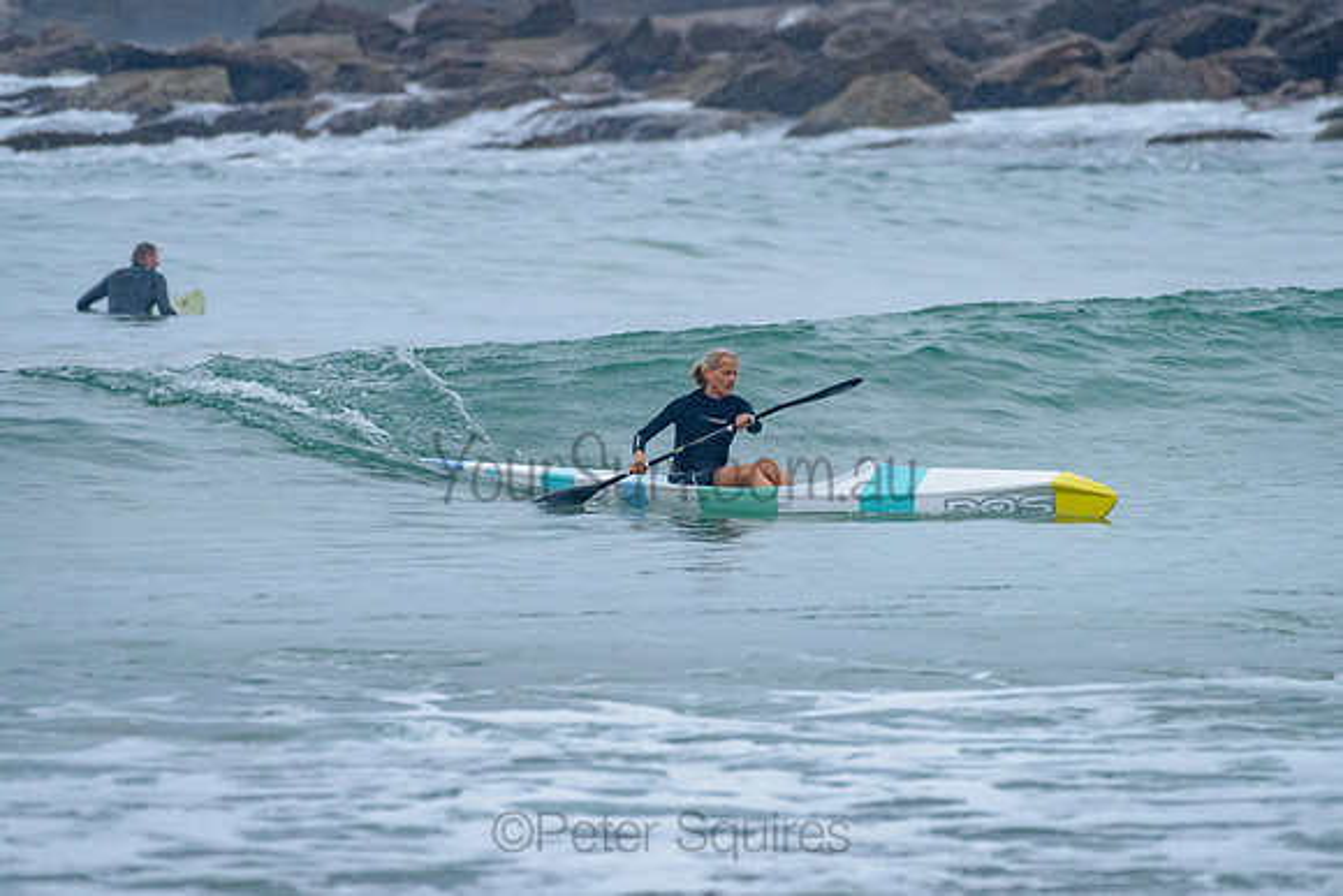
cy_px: 413
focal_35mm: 613
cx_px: 704
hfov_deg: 3.4
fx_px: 22883
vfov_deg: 2.2
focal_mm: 500
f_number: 5.6
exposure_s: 1/1000
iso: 1000
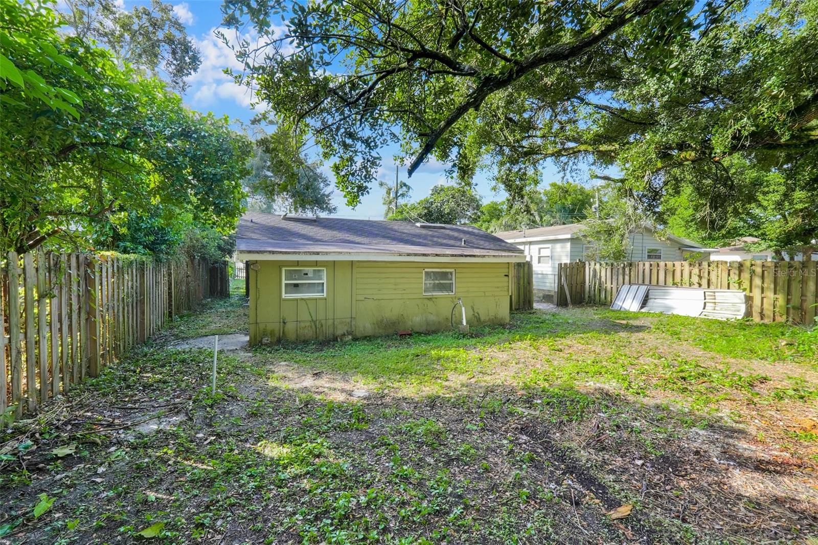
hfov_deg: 100.4
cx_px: 409
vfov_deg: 77.3
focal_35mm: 15
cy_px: 272
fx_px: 341
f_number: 9
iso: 250
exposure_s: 1/4
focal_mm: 10
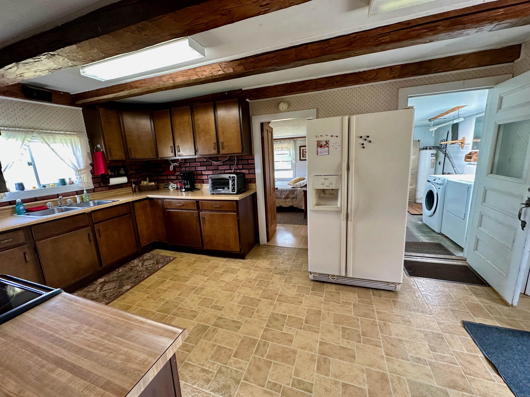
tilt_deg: -11.2
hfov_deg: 102.1
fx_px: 214
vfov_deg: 85.7
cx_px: 265
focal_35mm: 14
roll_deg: +3.0
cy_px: 198
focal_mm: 2.22
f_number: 2.2
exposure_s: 1/60
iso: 250
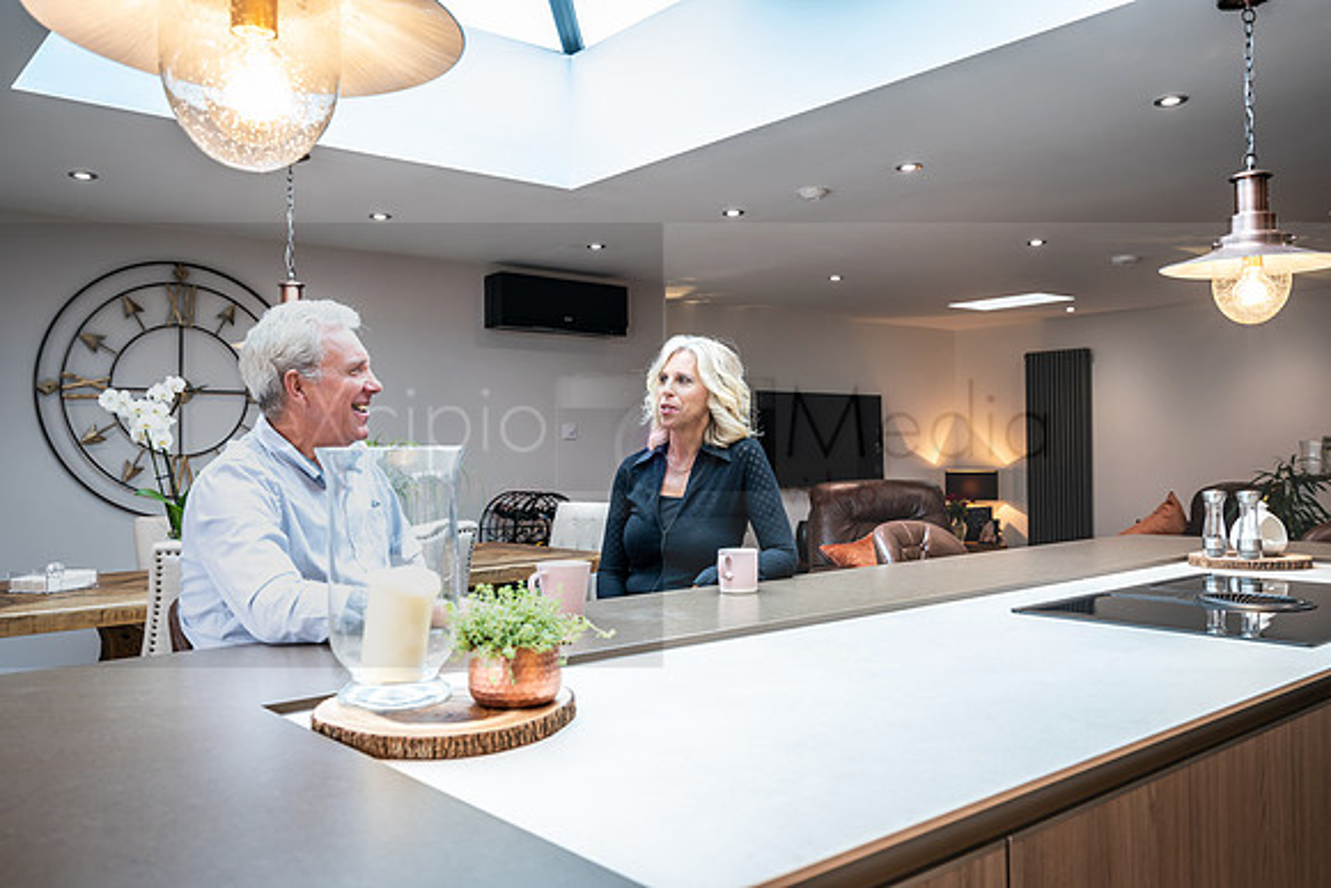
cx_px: 666
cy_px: 444
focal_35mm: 29
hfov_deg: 63.6
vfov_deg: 45.0
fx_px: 1072
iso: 500
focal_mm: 29
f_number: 5.6
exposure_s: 1/30
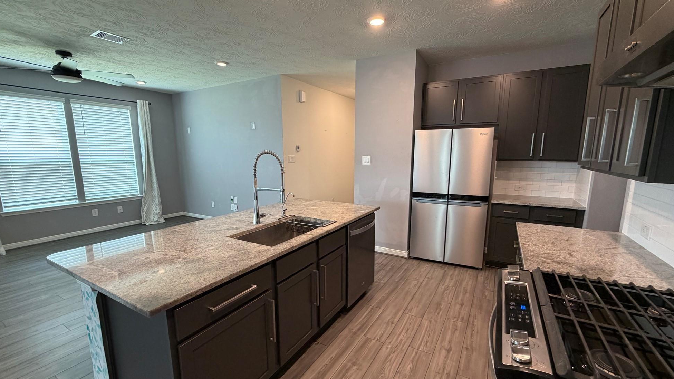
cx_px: 338
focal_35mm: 16
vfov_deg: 67.0
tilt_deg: -9.1
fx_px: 286
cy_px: 199
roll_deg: +0.5
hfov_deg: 99.4
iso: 200
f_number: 2.2
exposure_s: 1/60
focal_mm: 2.22
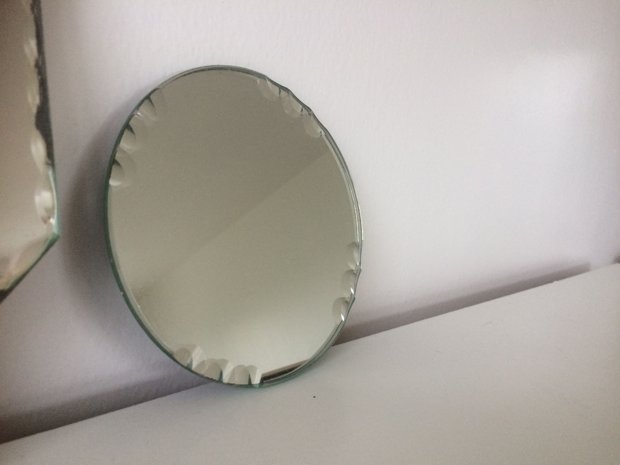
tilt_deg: -8.9
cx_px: 310
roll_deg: -4.5
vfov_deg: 48.2
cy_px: 232
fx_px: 519
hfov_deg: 61.7
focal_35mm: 29
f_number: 2.2
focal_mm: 4.15
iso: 80
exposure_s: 1/33
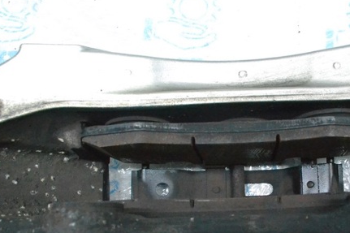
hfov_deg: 39.6
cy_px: 157
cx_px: 248
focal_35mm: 49
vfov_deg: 27.3
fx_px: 476
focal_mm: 22
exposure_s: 1/160
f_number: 9
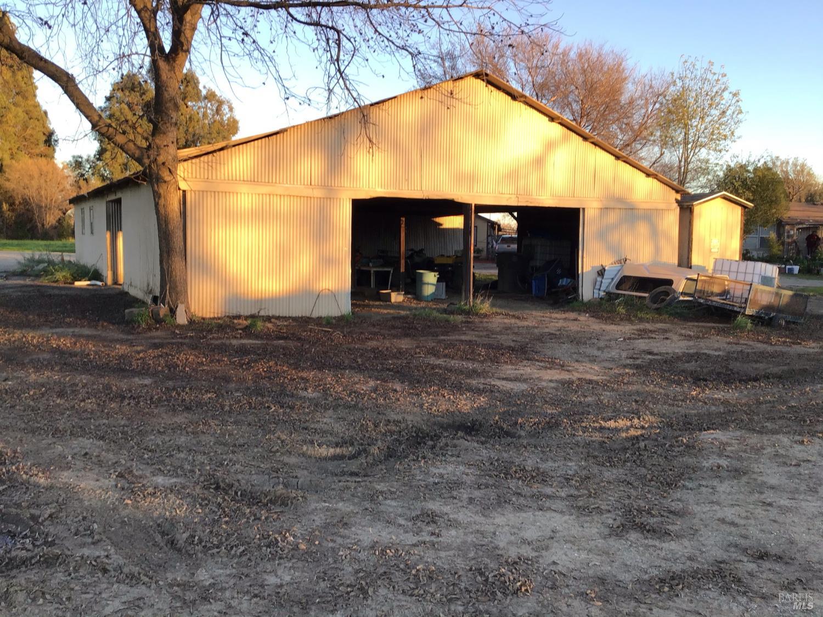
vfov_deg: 45.4
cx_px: 412
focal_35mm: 31
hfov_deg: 58.4
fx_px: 737
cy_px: 308
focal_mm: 3.3
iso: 25
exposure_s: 1/120
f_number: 2.4
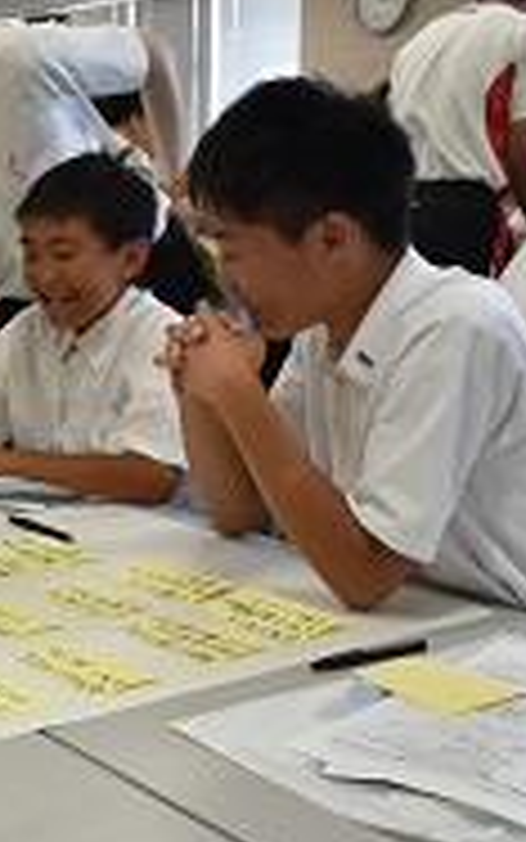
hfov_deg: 20.4
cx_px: -135
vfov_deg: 34.5
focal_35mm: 59
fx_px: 1352
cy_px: 412
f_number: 5
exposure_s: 1/100
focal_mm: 18
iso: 400
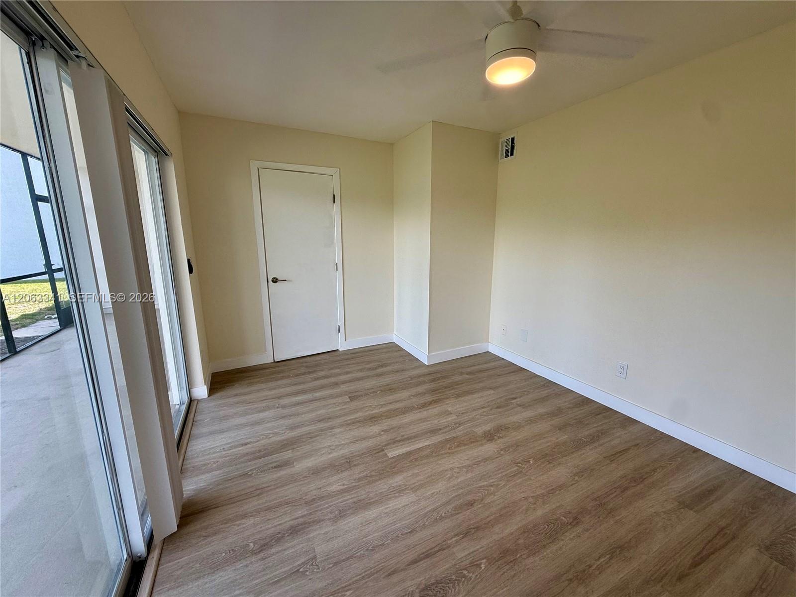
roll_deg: -0.1
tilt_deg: -10.8
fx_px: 322
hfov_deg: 102.1
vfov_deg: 85.7
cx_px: 398
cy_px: 298
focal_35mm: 14
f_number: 2.2
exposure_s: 1/134
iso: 50
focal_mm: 2.22
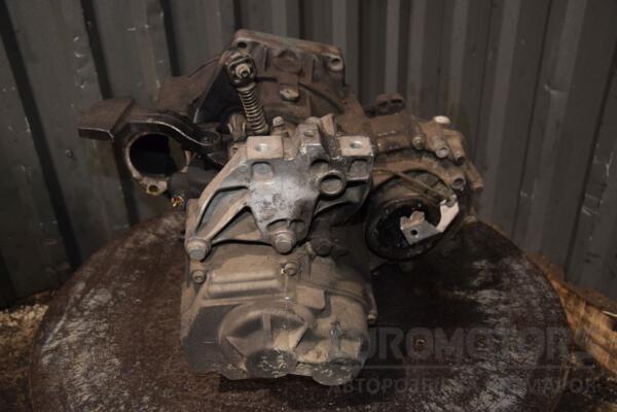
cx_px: 308
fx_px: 566
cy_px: 206
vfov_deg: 40.0
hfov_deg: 57.2
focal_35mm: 33
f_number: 5
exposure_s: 1/60
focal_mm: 22
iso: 800
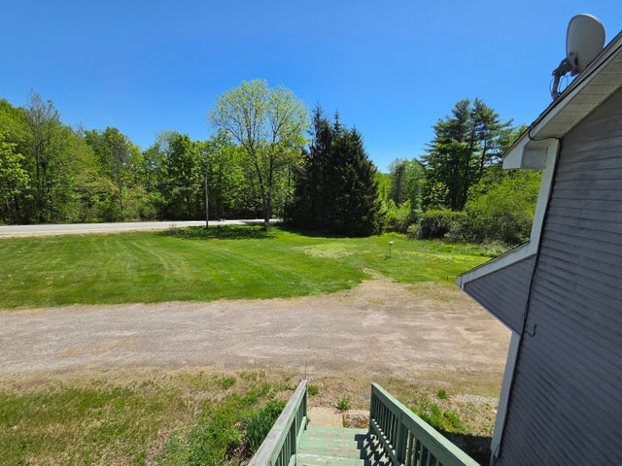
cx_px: 311
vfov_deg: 89.9
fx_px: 234
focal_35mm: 13
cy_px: 233
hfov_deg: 106.2
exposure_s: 1/3160
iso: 100
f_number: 2.2
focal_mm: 2.2
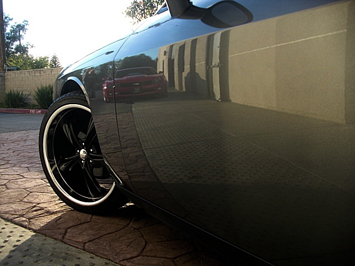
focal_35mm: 36
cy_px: 133
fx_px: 369
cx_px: 178
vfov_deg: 39.7
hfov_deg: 51.4
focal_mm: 6.3
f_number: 2.8
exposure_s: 1/200
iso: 50
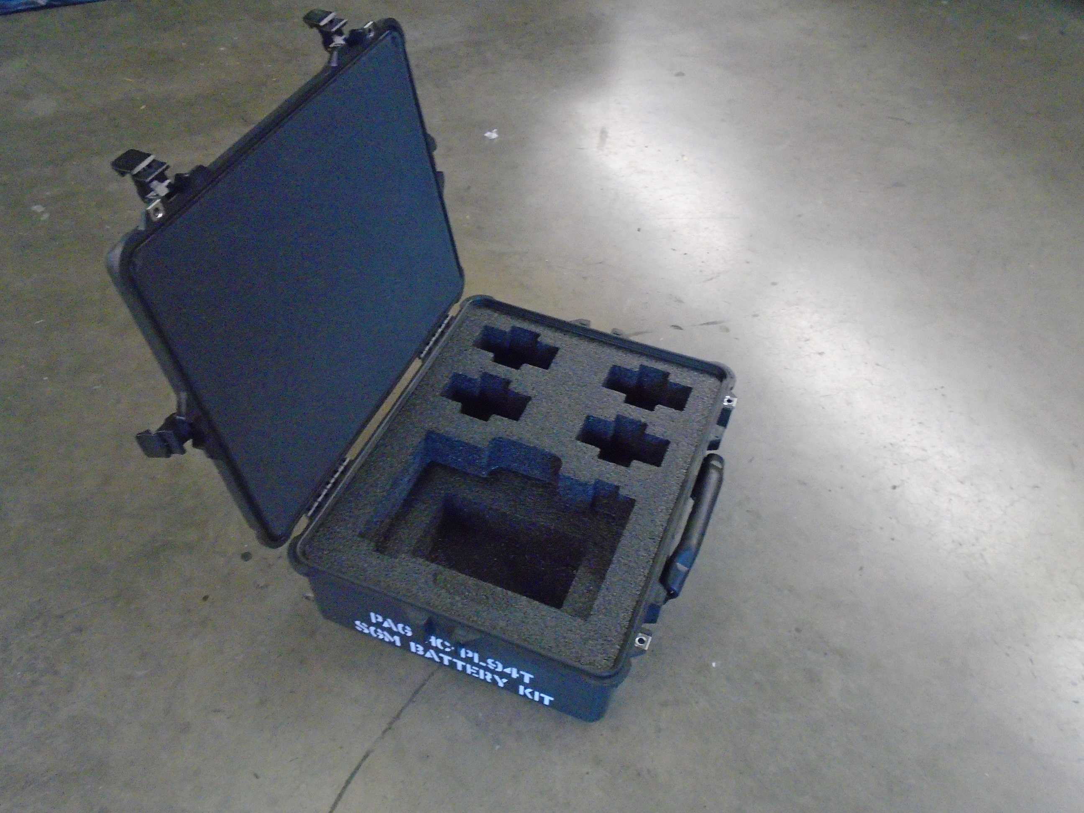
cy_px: 406
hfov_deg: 58.4
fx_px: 971
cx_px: 542
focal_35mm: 31
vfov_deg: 45.4
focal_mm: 5.5
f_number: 3.5
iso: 800
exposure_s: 1/25
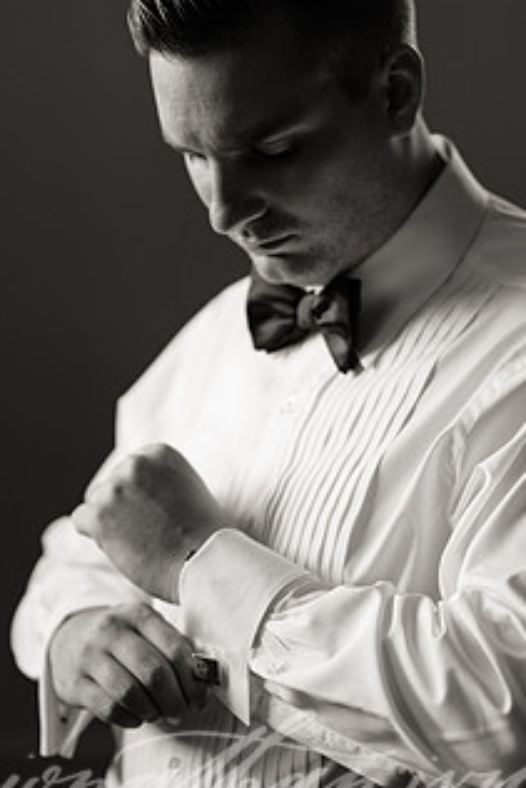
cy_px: 324
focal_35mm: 121
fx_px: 2649
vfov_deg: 16.9
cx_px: 242
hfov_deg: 11.3
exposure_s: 1/125
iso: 400
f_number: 2.2
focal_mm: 85
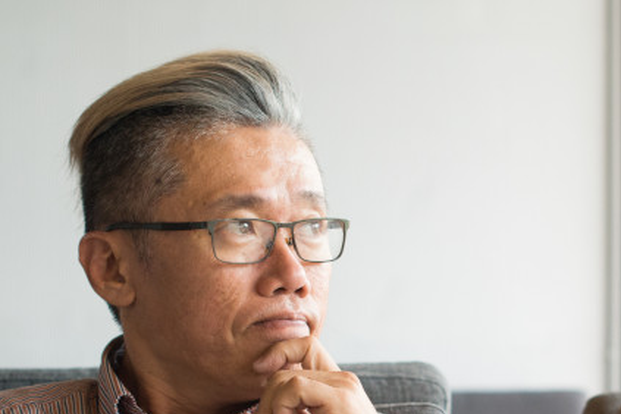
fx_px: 2449
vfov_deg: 9.6
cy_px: 434
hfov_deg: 14.4
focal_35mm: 142
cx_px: 470
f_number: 3.5
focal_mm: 50
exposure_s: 1/320
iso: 1250
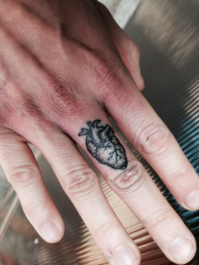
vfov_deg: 61.7
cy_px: 132
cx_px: 100
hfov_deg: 48.2
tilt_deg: -44.6
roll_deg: -15.0
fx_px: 222
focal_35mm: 29
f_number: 2.2
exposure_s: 1/149
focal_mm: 4.15
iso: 32
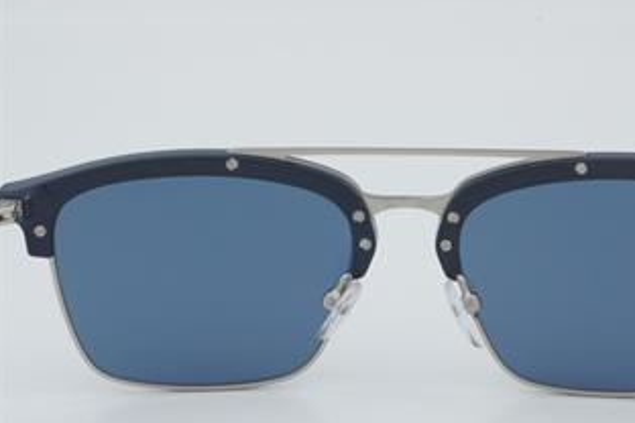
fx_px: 1863
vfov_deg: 13.0
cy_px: 246
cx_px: 405
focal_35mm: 106
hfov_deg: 19.3
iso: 100
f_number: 32
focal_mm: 55
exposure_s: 1/4
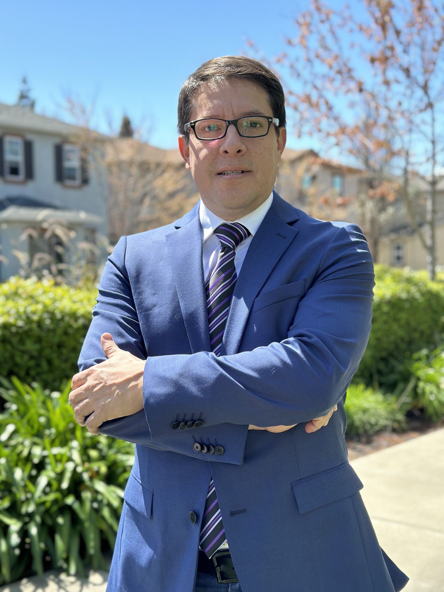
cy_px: 296
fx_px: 821
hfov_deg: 30.3
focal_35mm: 48
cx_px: 222
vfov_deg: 39.7
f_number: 1.78
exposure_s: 1/1639
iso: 80
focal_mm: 6.86
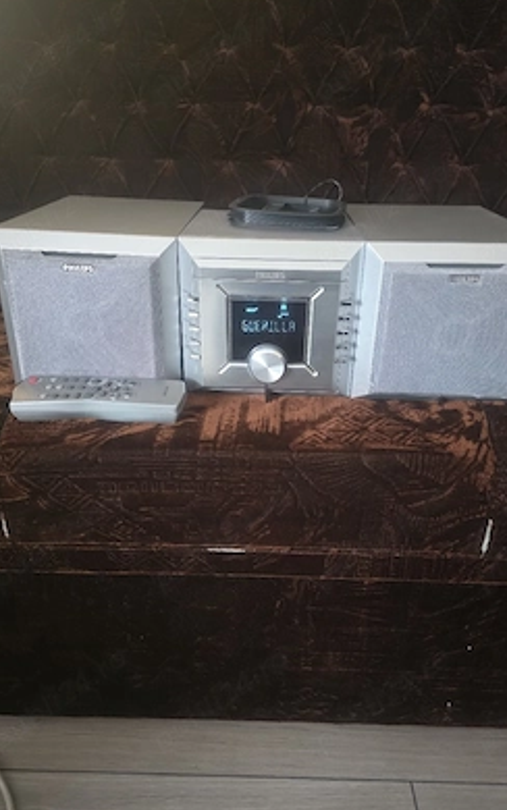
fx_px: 552
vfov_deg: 72.5
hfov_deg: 49.3
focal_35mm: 25
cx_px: 262
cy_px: 401
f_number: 1.7
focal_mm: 6.3
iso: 1250
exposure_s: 1/60.2
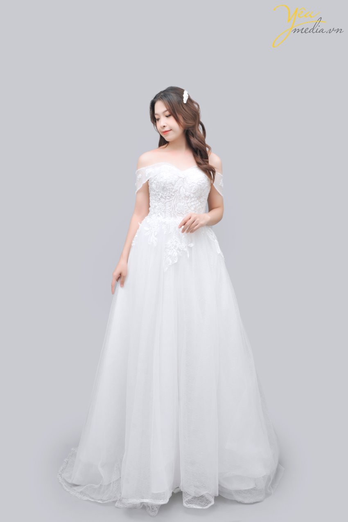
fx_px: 581
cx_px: 174
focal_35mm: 40
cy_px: 261
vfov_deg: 48.5
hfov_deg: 33.4
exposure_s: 1/160
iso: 250
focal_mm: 40
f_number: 7.1
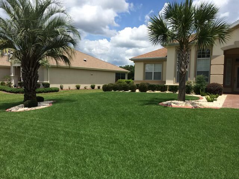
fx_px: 200
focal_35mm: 29
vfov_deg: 48.2
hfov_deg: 61.7
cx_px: 120
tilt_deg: -3.7
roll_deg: -0.2
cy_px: 90
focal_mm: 4.15
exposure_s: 1/3425
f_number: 2.2
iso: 32
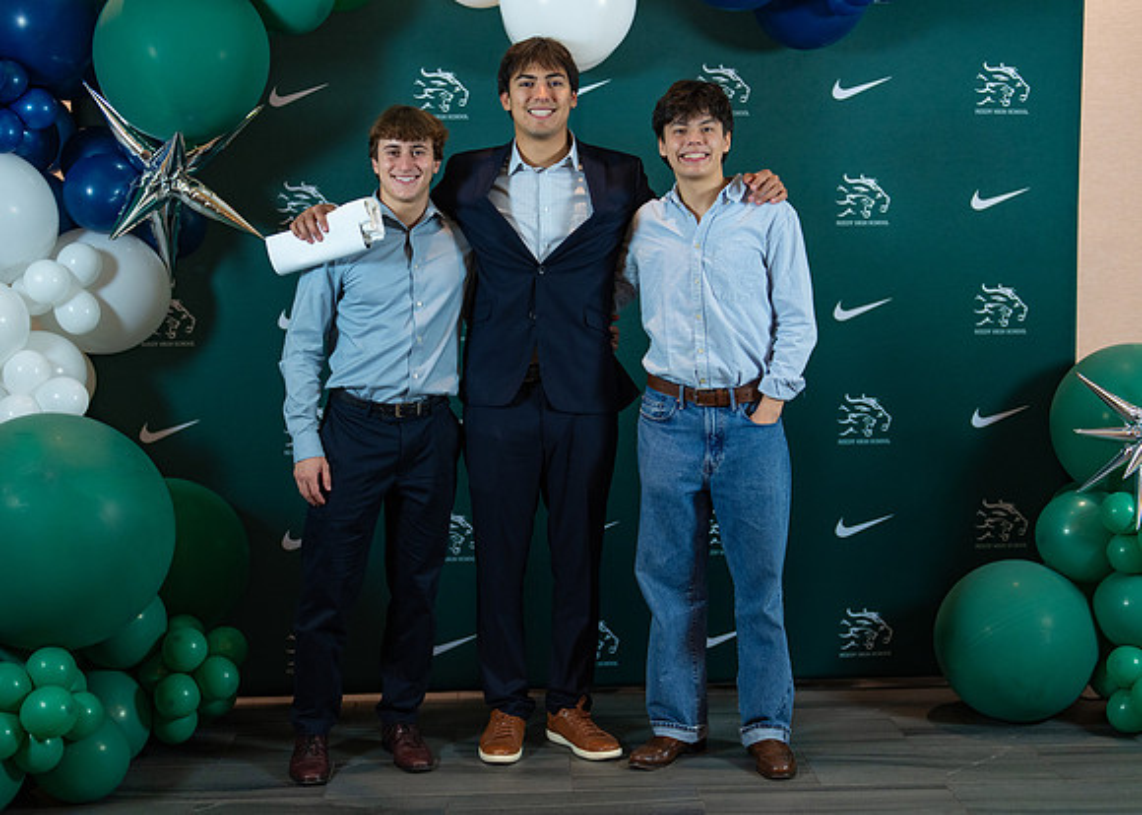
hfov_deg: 36.4
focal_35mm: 54
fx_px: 1736
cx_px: 571
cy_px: 408
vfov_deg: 26.4
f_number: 1.2
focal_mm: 50
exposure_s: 1/320
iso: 640
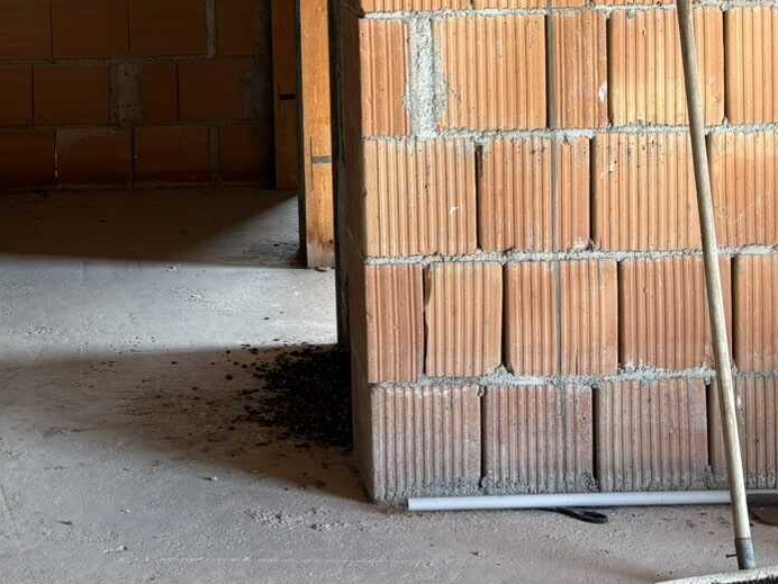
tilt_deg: -1.7
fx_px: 1731
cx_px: 143
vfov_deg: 18.2
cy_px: -107
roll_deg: +2.2
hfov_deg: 24.9
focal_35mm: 77
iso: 50
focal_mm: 5.96
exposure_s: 1/121
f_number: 1.6
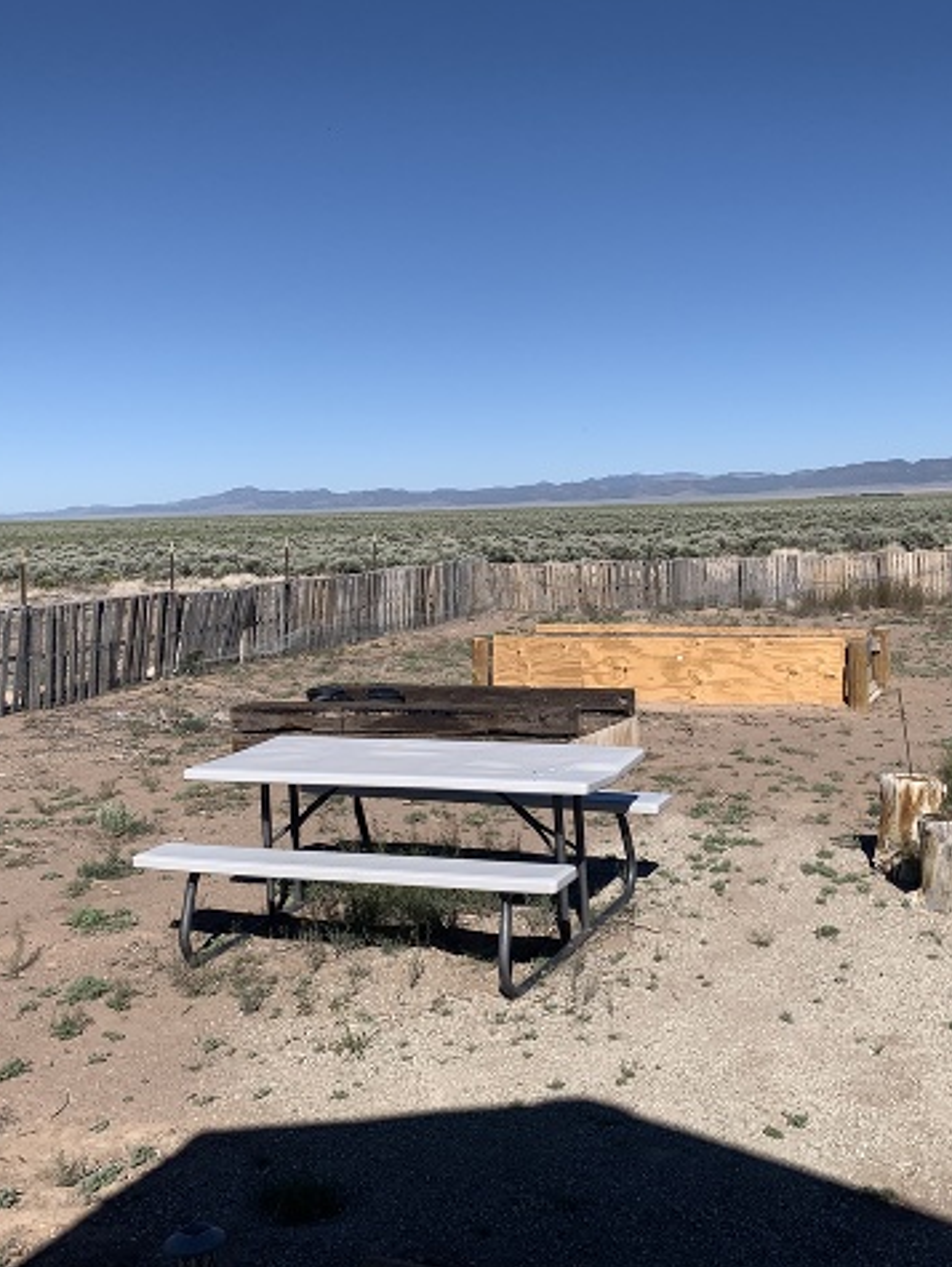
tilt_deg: -3.8
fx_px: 1282
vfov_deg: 52.6
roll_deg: +1.0
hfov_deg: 40.4
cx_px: 600
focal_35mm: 35
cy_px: 632
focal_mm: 4.25
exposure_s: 1/3788
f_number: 1.8
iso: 25
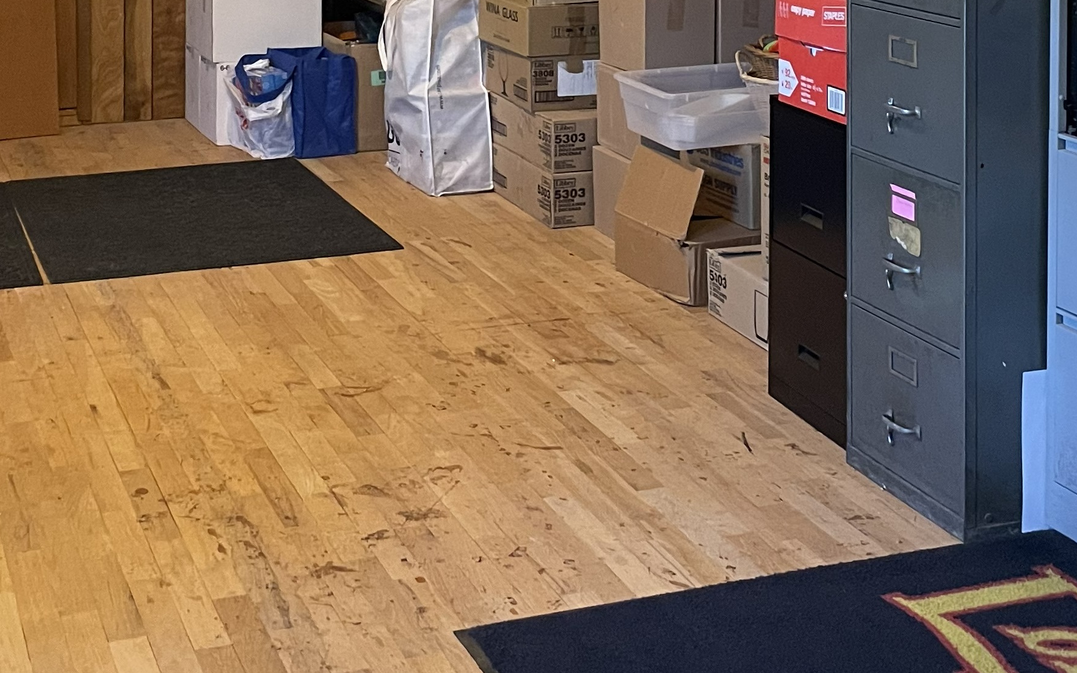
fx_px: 1849
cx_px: 494
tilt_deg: -2.9
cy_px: -129
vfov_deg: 19.5
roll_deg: +0.2
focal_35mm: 63
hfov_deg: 32.5
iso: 400
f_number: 1.6
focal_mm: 4.2
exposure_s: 1/40
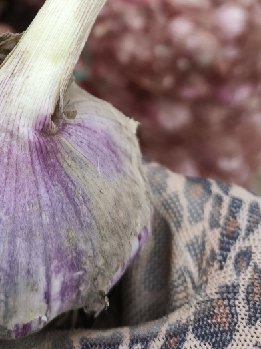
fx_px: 513
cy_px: -3
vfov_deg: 34.1
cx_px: 17
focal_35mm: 51
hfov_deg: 27.3
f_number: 1.79
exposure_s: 1/202
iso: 100
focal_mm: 4.84
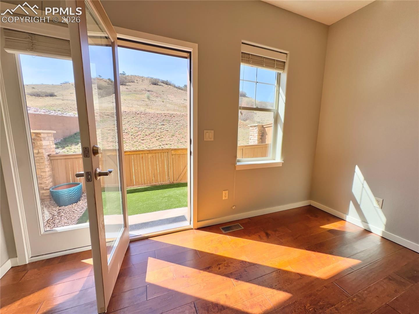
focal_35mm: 14
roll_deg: -0.8
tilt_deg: -8.6
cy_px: 157
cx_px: 210
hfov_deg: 102.1
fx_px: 169
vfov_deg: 85.6
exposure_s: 1/647
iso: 40
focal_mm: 2.2
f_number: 2.2
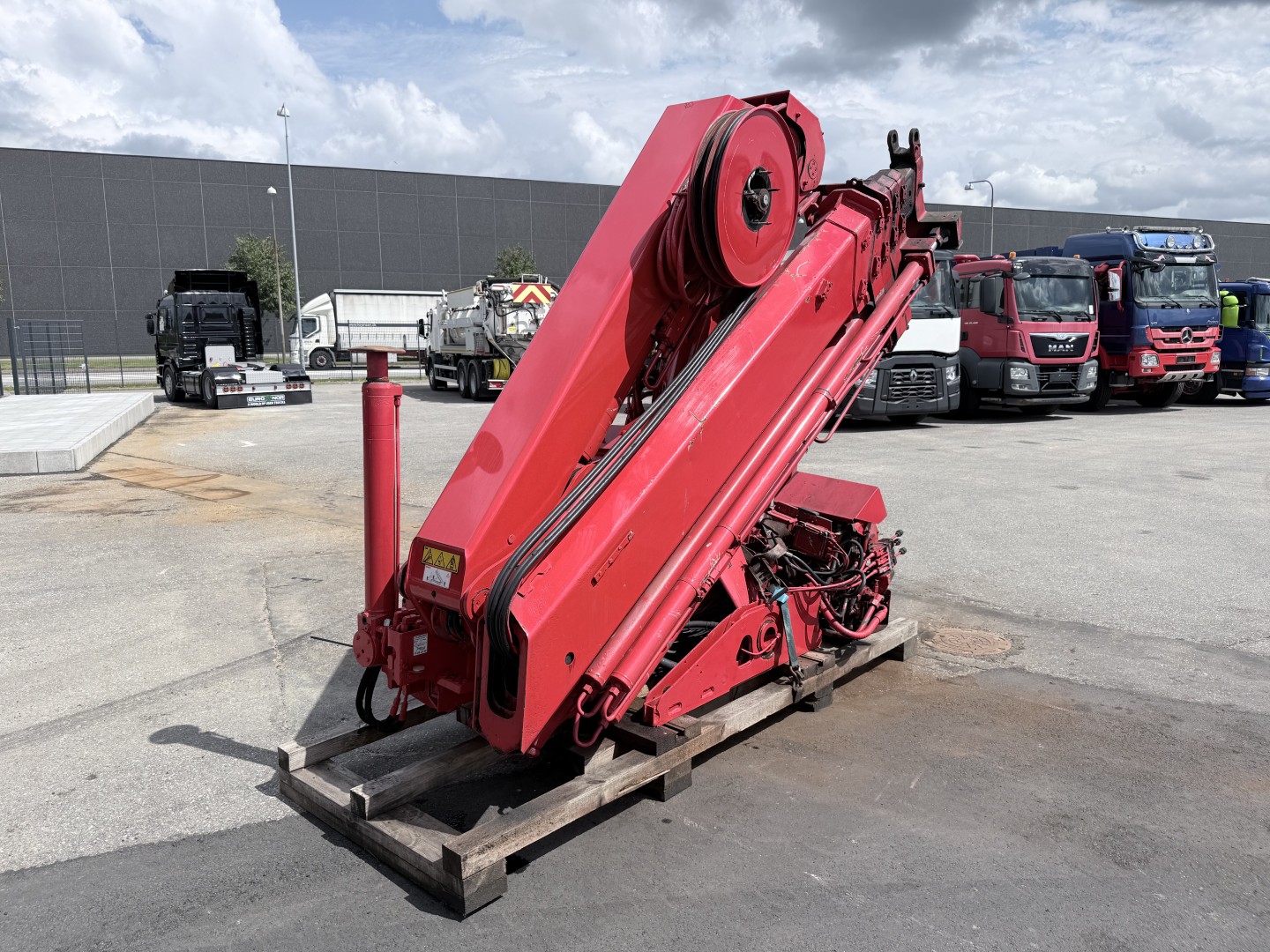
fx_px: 881
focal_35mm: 24
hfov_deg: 71.6
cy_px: 476
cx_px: 635
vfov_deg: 56.8
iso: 80
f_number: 1.78
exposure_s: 1/5319
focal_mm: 6.76
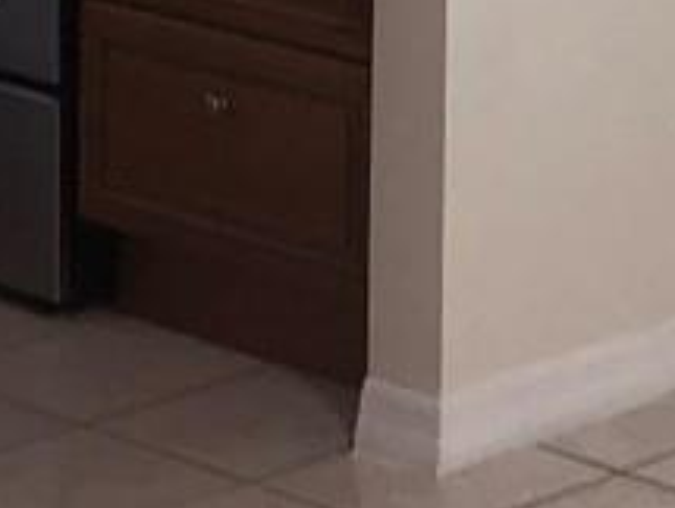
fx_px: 4063
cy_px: -1016
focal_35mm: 208
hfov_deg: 9.2
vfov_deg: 6.5
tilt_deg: -0.2
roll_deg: +0.6
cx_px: 1039
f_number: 1.8
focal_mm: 4
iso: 32
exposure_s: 1/17
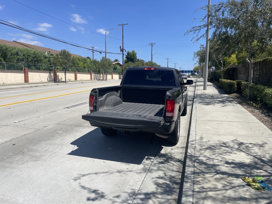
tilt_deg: -5.6
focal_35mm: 26
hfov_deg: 67.3
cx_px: 136
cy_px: 102
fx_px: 204
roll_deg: -0.6
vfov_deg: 53.1
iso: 32
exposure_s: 1/4292
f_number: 1.6
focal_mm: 4.2
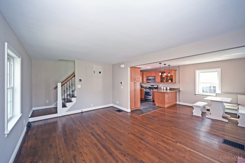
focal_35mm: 14
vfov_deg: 81.2
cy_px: 82
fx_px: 95
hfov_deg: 104.3
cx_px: 122
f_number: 4
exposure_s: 1/60
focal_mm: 14
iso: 200
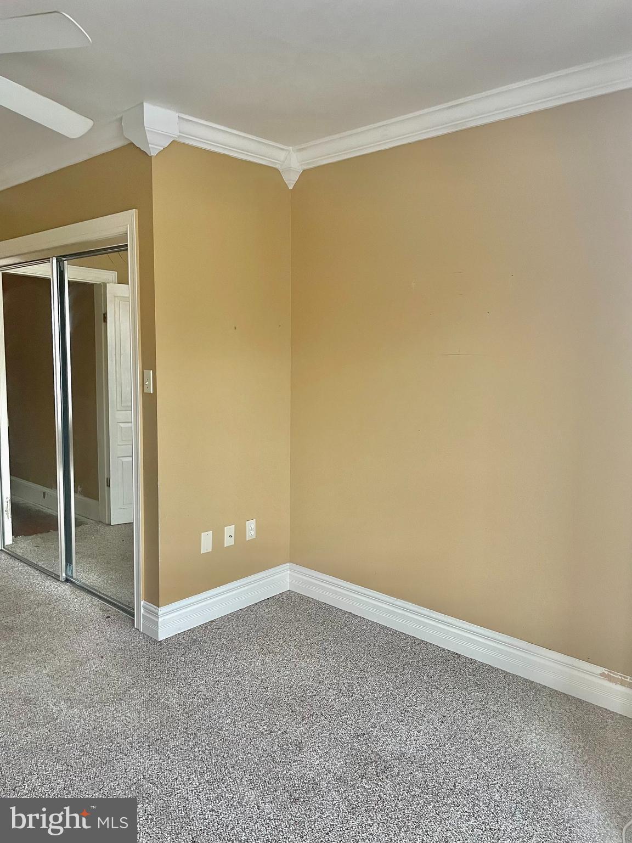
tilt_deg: -4.7
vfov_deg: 67.3
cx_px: 316
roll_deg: -0.8
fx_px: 633
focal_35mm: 26
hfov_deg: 53.1
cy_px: 422
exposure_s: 1/60
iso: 125
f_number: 1.6
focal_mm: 4.2
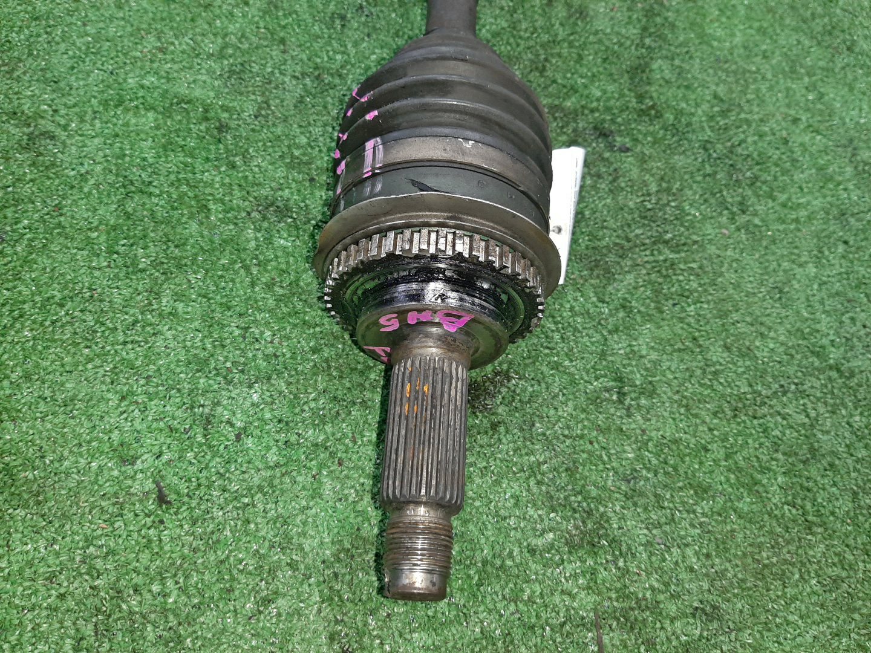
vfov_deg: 53.1
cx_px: 436
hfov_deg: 67.3
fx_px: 654
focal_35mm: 26
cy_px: 326
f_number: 1.7
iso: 172
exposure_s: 1/33
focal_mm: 3.93
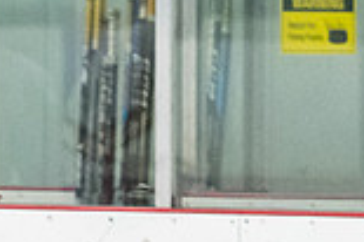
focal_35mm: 1055
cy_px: 585
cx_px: -283
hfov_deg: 2.0
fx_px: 10656
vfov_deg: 1.3
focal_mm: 122
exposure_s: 1/800
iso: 3200
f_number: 2.8
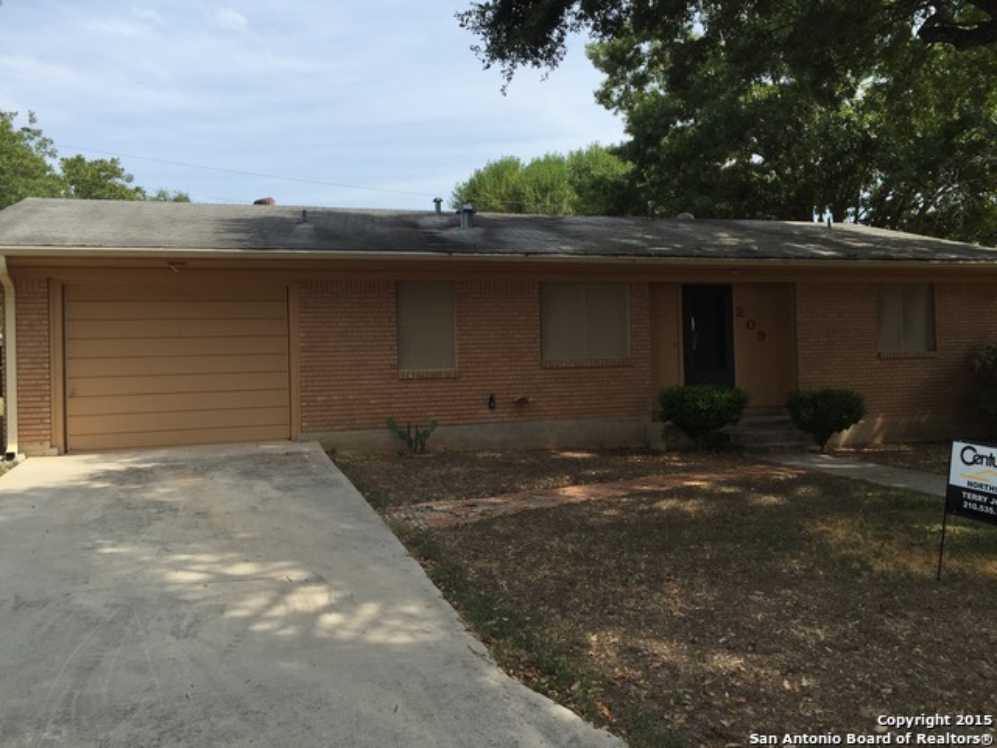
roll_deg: +1.7
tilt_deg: +0.3
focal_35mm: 29
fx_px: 835
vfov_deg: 48.2
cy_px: 374
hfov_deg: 61.7
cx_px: 498
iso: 32
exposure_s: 1/1582
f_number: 2.2
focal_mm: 4.15
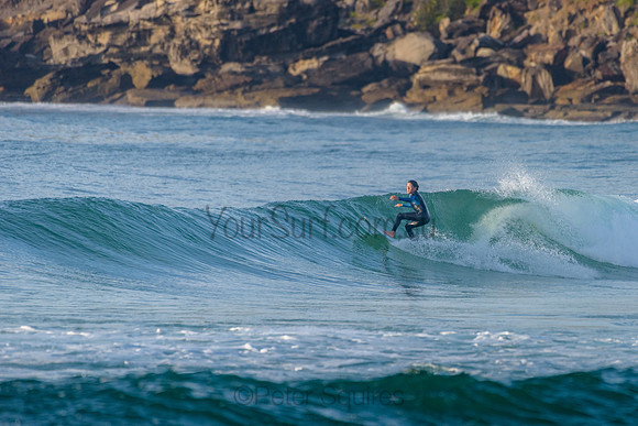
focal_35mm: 613
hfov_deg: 3.4
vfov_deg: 2.2
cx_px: 389
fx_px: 10868
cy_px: 195
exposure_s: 1/2000
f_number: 5.6
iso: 500
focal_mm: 500
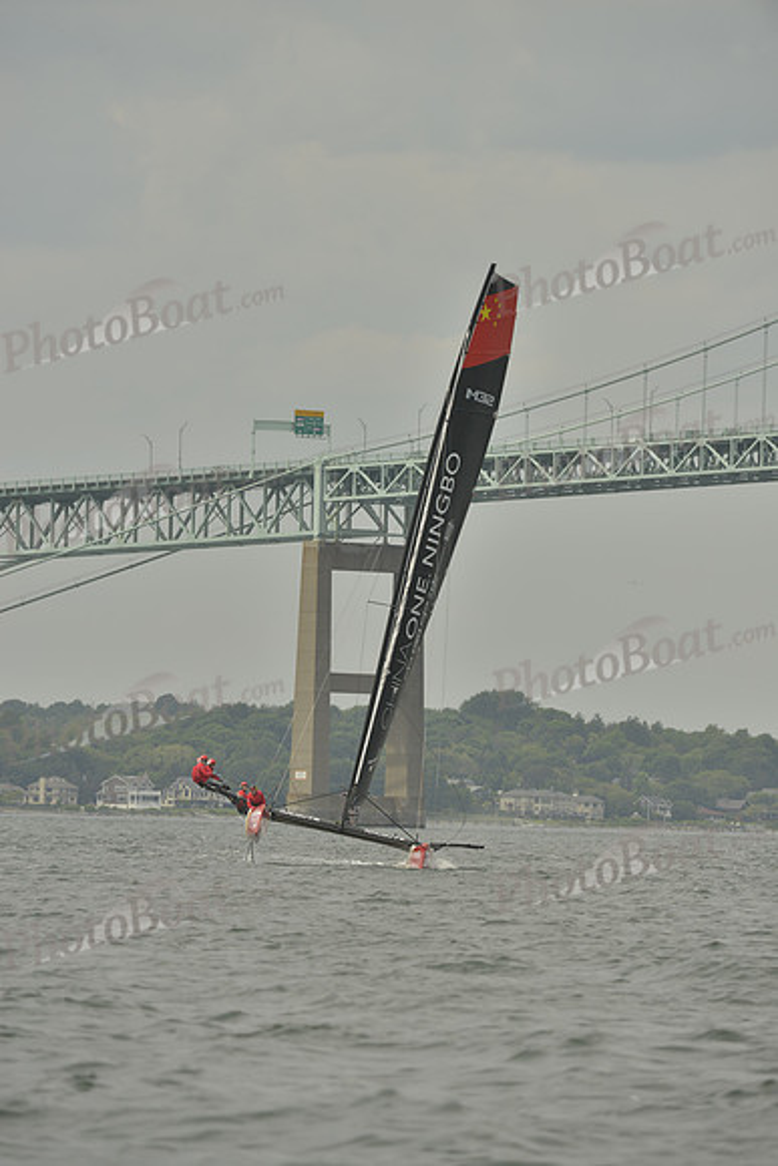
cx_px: 389
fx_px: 10690
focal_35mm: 330
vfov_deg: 6.2
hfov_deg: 4.2
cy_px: 583
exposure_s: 1/1600
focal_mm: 330
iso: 280
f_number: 8
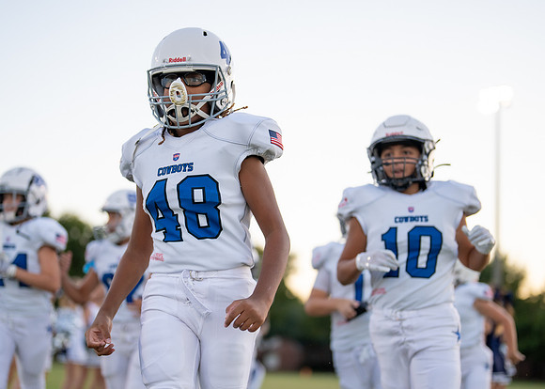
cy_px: 221
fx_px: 1021
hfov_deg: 29.9
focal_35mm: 66
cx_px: 255
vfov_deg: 21.6
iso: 500
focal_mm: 50
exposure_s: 1/2000
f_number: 1.2
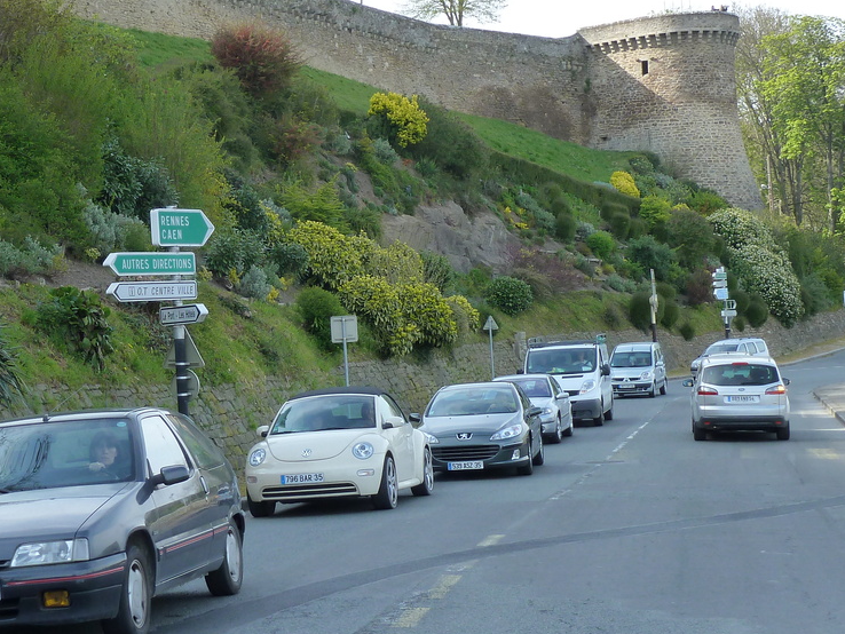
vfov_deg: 18.8
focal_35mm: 78
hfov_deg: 24.8
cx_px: 245
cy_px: 200
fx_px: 1905
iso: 125
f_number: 4
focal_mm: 7.9
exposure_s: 1/160
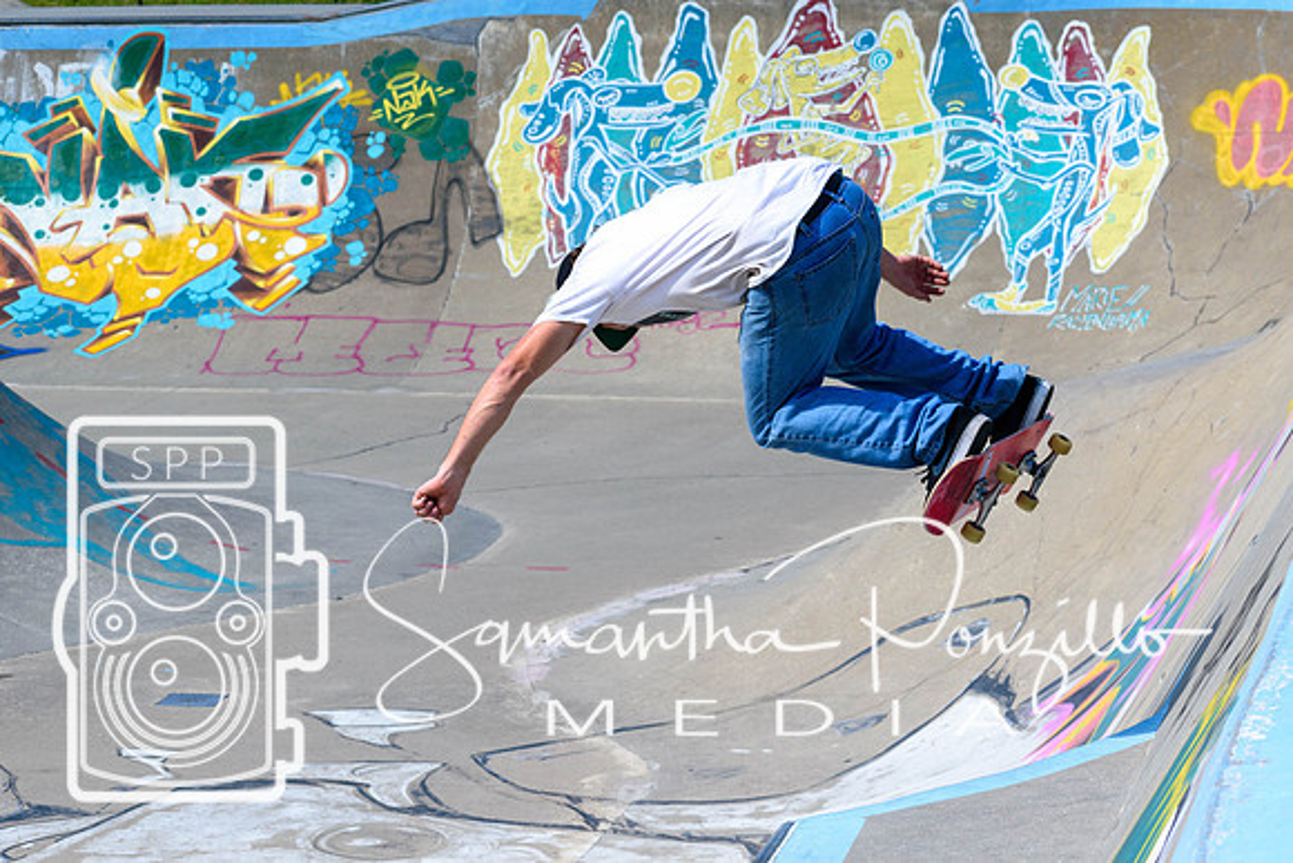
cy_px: 432
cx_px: 646
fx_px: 4580
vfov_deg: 10.8
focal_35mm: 128
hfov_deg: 16.1
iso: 200
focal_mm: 85
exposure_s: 1/1000
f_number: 8
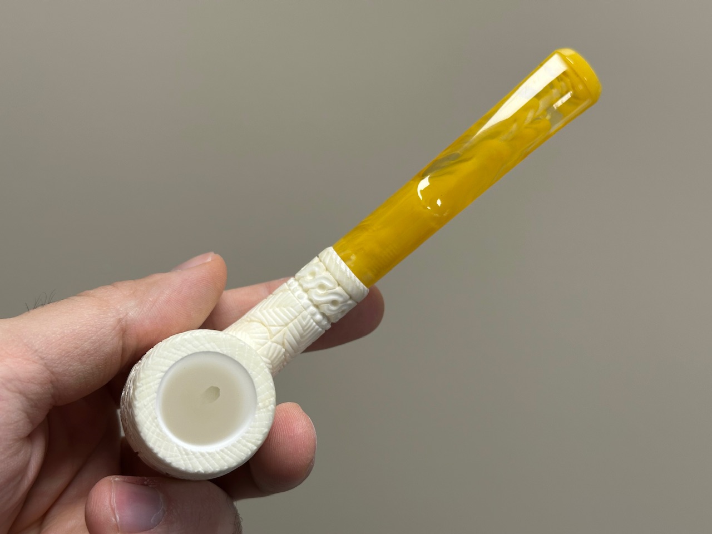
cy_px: 267
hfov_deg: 39.7
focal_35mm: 48
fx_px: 987
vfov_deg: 30.3
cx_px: 356
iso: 64
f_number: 1.78
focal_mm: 6.86
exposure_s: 1/121
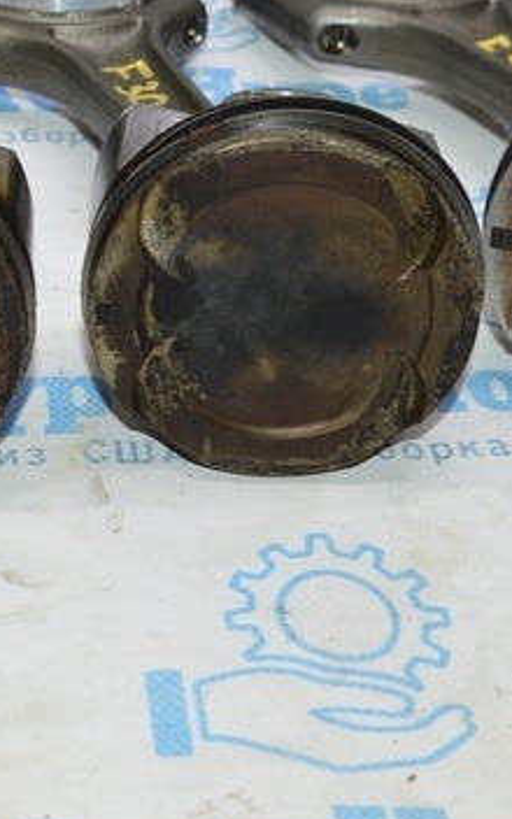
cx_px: -9
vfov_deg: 25.6
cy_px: 229
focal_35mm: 80
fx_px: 1786
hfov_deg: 16.0
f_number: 4
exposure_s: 1/125
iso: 400
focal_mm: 18
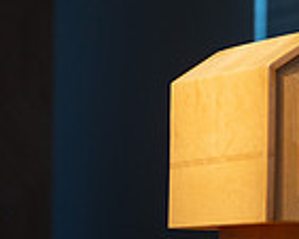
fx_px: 6146
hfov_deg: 2.8
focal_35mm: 694
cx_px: 428
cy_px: -26
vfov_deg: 2.2
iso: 640
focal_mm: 180
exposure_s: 1/125
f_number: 2.8
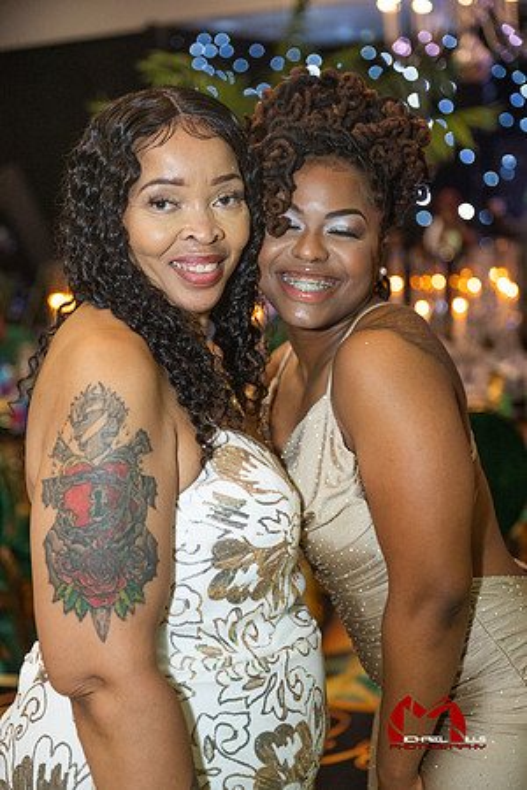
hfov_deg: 24.6
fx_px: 1208
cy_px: 395
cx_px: 264
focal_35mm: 55
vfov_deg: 36.2
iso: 3200
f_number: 2.8
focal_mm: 55
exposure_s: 1/125
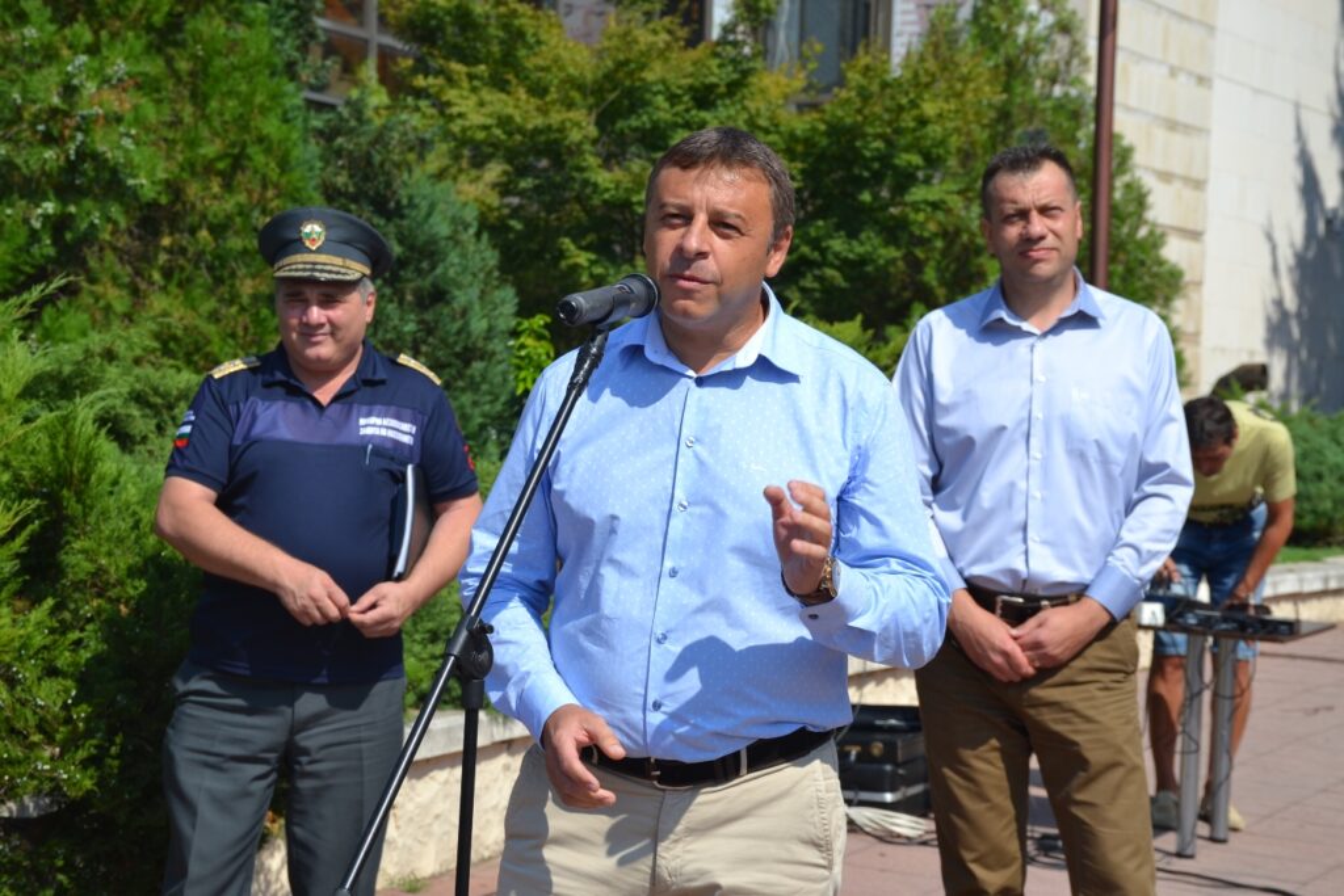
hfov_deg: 24.2
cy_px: 448
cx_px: 672
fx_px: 3136
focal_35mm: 84
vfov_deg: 16.3
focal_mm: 56
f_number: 8
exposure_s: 1/250
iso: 100
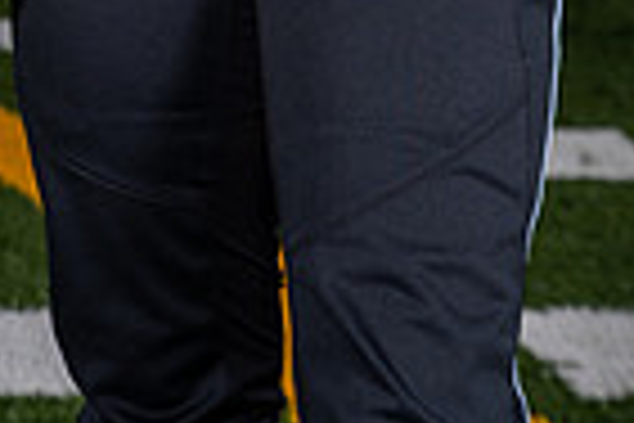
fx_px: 3381
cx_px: 270
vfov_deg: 6.8
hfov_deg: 10.7
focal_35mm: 192
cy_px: -536
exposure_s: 1/200
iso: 200
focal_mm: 60
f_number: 5.6
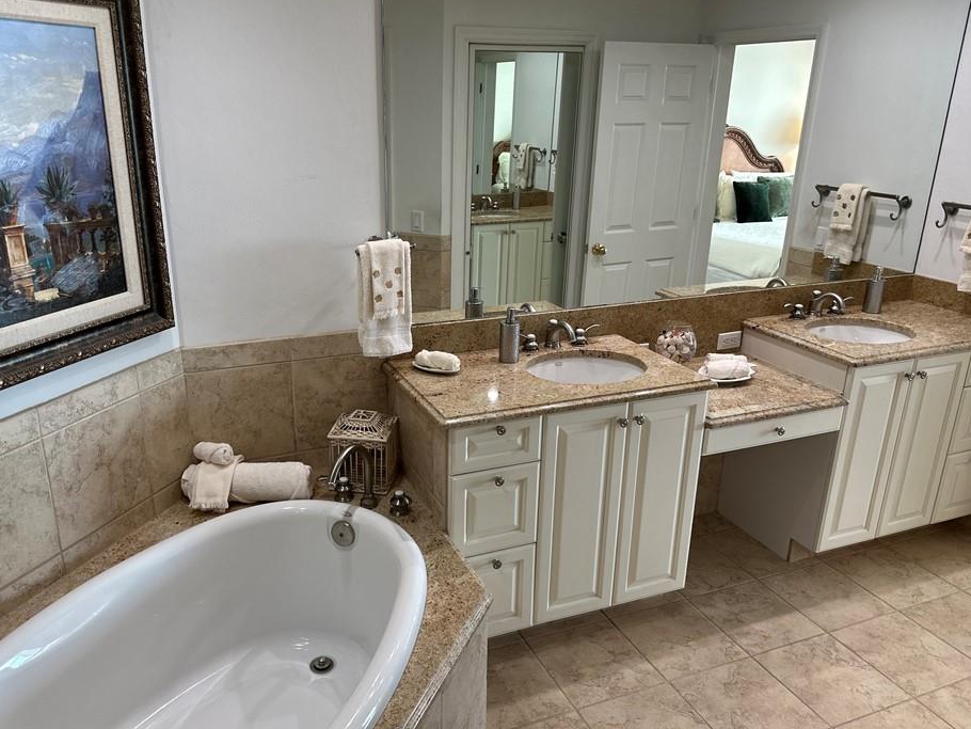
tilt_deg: -18.1
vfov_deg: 51.4
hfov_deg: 65.1
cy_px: 354
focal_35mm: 27
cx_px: 435
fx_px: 758
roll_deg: -0.8
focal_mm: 6.86
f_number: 1.78
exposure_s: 1/120
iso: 200
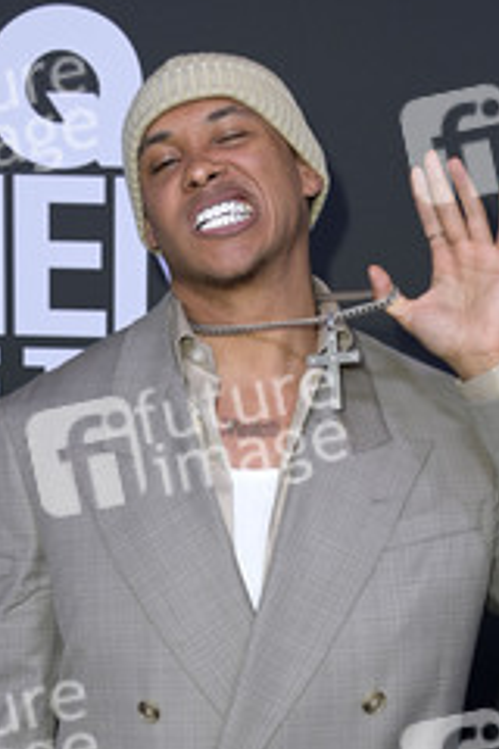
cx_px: 278
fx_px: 1663
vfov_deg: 24.9
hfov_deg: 17.1
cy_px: 599
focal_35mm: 80
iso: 1000
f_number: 5.6
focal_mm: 48
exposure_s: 1/250
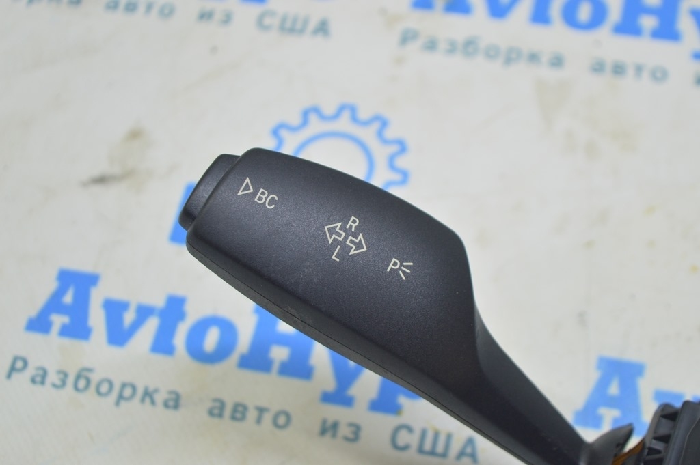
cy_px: 232
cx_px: 350
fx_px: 1603
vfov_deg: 16.5
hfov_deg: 24.6
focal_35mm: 82
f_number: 5.6
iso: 400
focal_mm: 55
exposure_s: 1/20
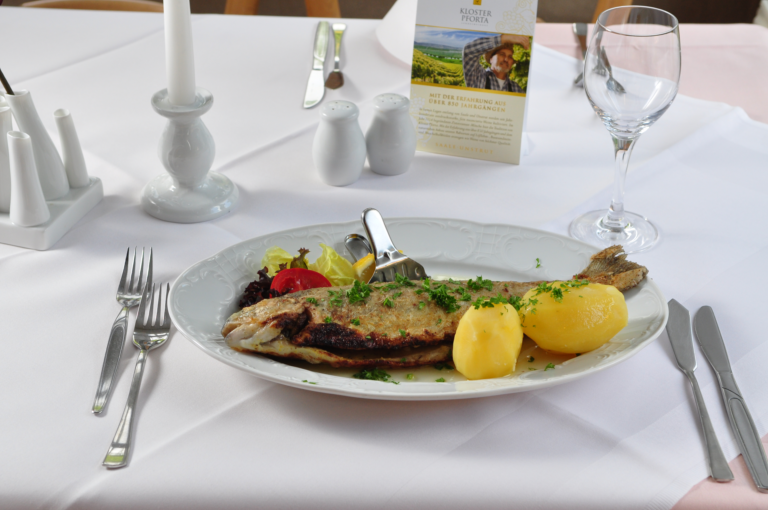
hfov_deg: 32.4
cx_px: 391
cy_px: 253
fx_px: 1321
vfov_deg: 21.9
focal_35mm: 62
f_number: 6.3
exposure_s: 1/160
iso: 400
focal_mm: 40
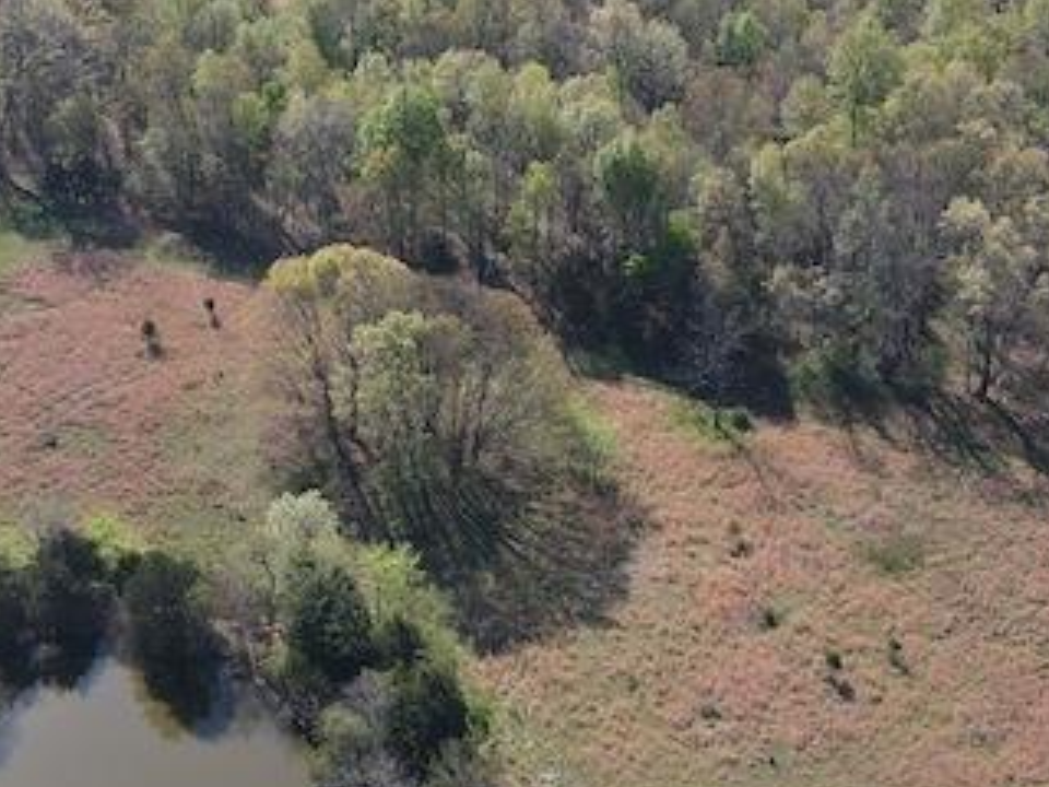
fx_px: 2273
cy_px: 279
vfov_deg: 19.6
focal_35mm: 75
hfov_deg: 25.9
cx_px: 420
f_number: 2.8
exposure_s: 1/25
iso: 110
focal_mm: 4.5
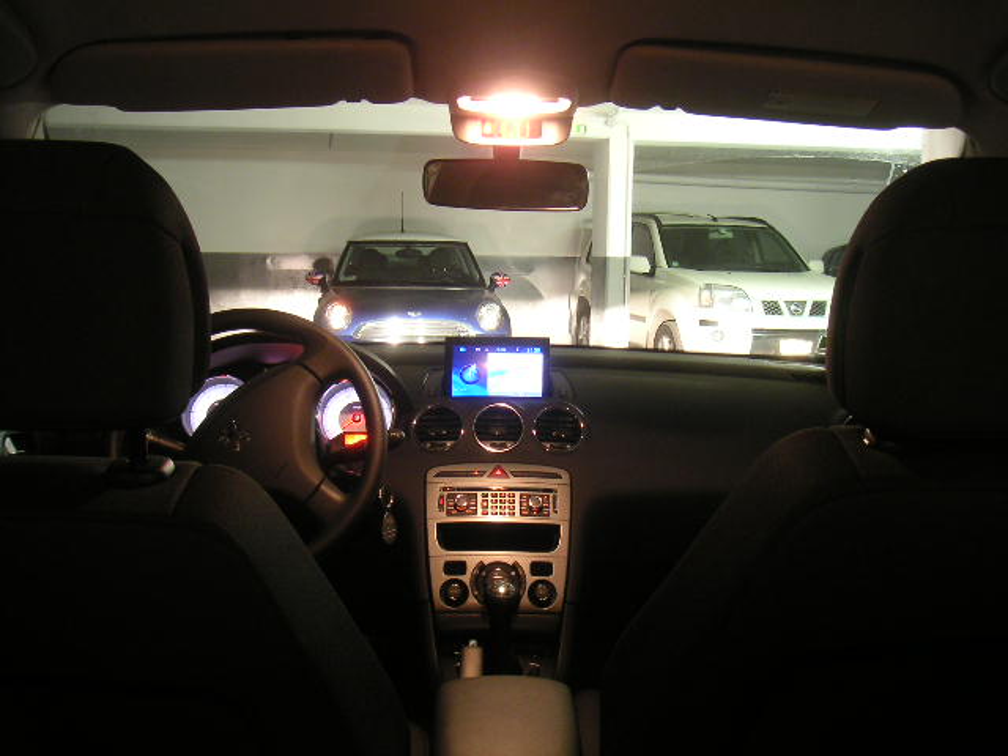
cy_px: 378
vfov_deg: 37.7
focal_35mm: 38
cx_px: 504
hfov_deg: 49.0
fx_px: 1107
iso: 100
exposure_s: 1.5
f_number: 2.8
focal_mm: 6
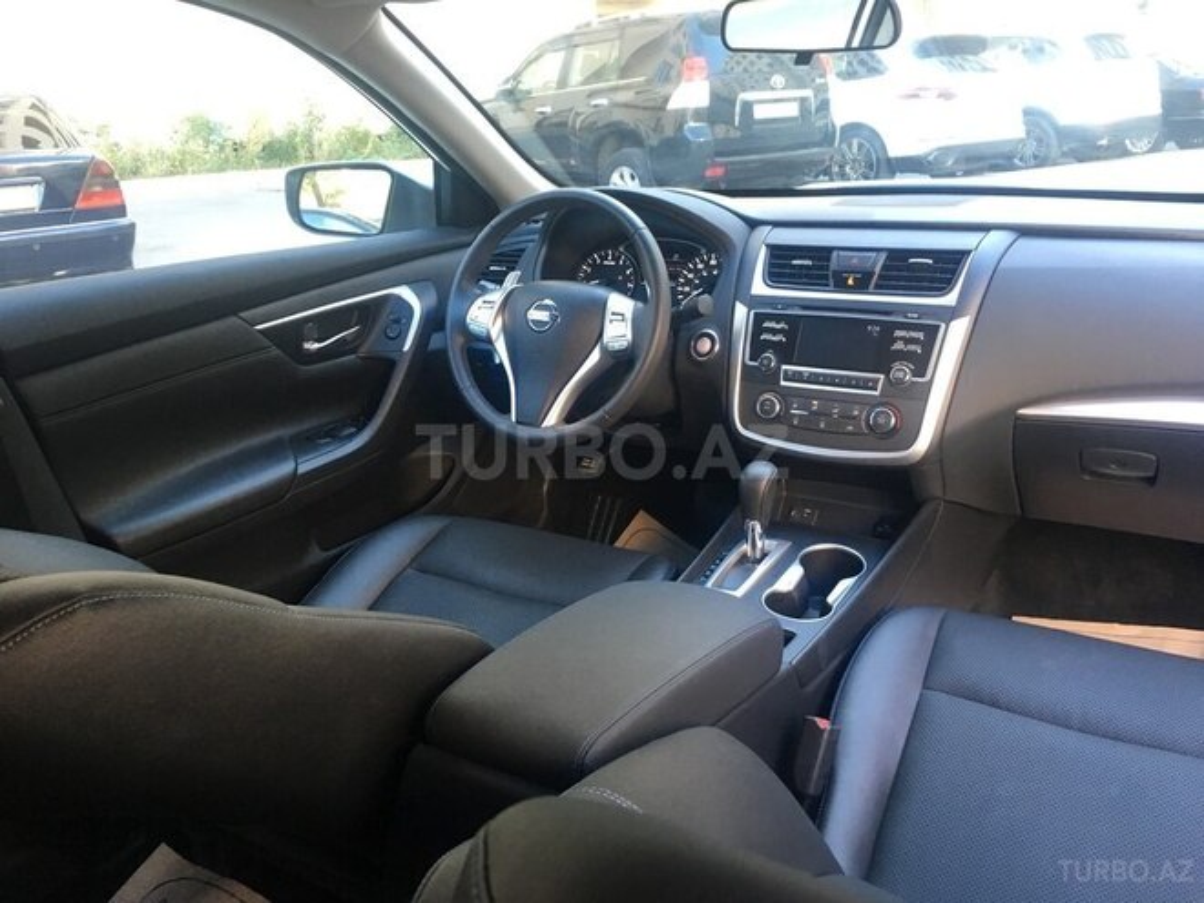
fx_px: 1009
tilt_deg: -18.9
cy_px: 452
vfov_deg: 48.2
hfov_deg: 61.7
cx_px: 602
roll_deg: +2.6
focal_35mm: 29
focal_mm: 4.15
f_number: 2.2
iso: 64
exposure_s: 1/33
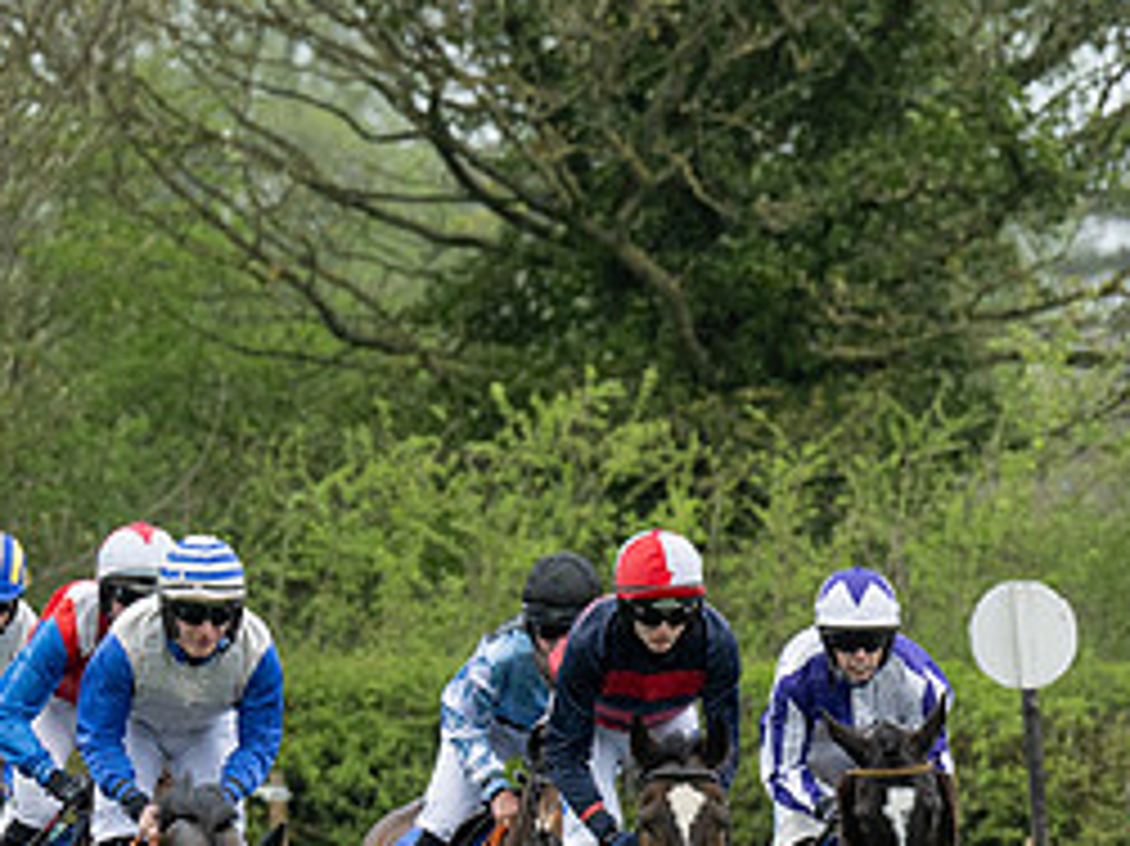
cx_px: 845
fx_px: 27179
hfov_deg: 2.4
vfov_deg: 1.8
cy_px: 1083
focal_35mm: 833
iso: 400
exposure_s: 1/800
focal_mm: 180
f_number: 5
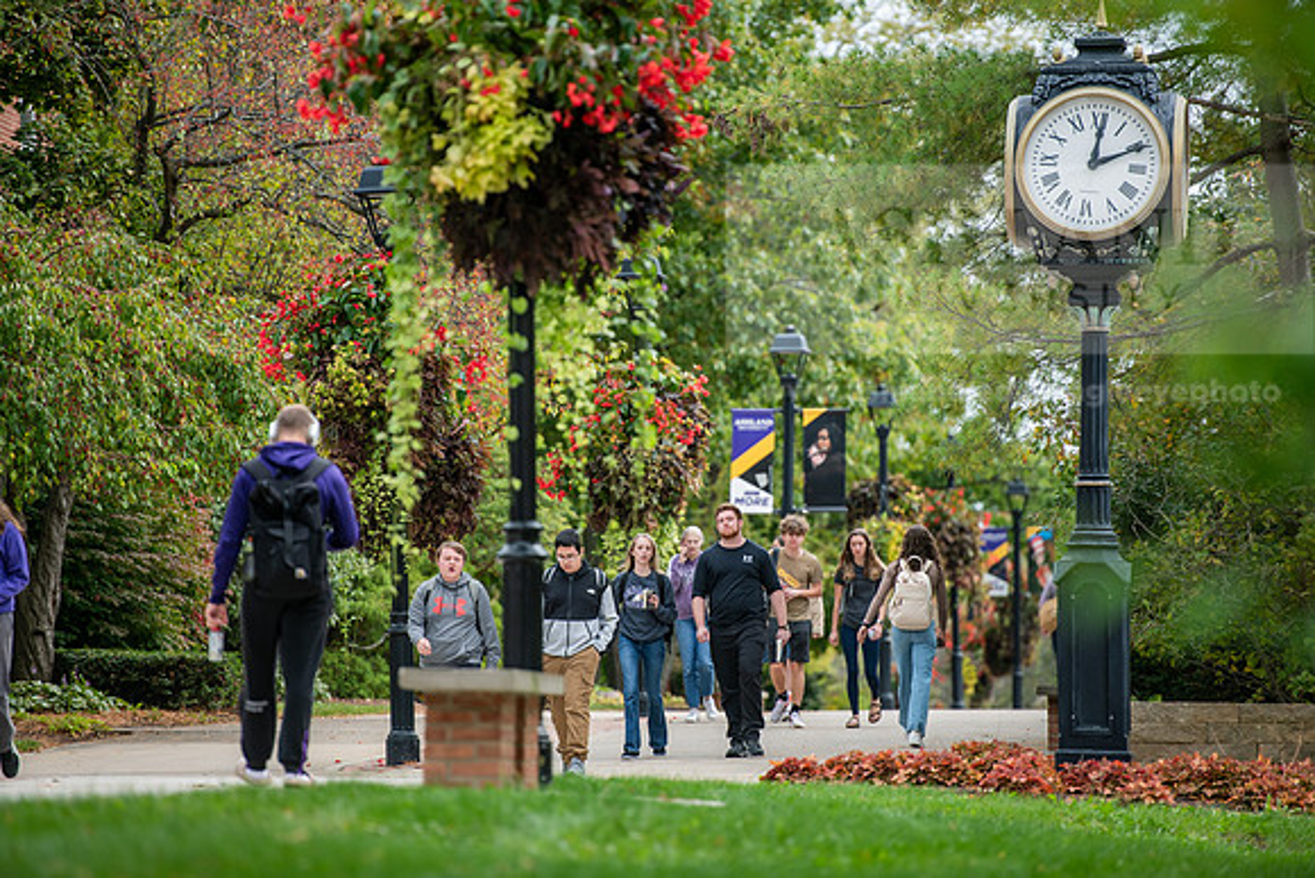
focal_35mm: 200
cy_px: 439
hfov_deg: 10.3
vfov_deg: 6.9
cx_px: 658
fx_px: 7307
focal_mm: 200
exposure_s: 1/500
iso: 100
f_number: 3.2
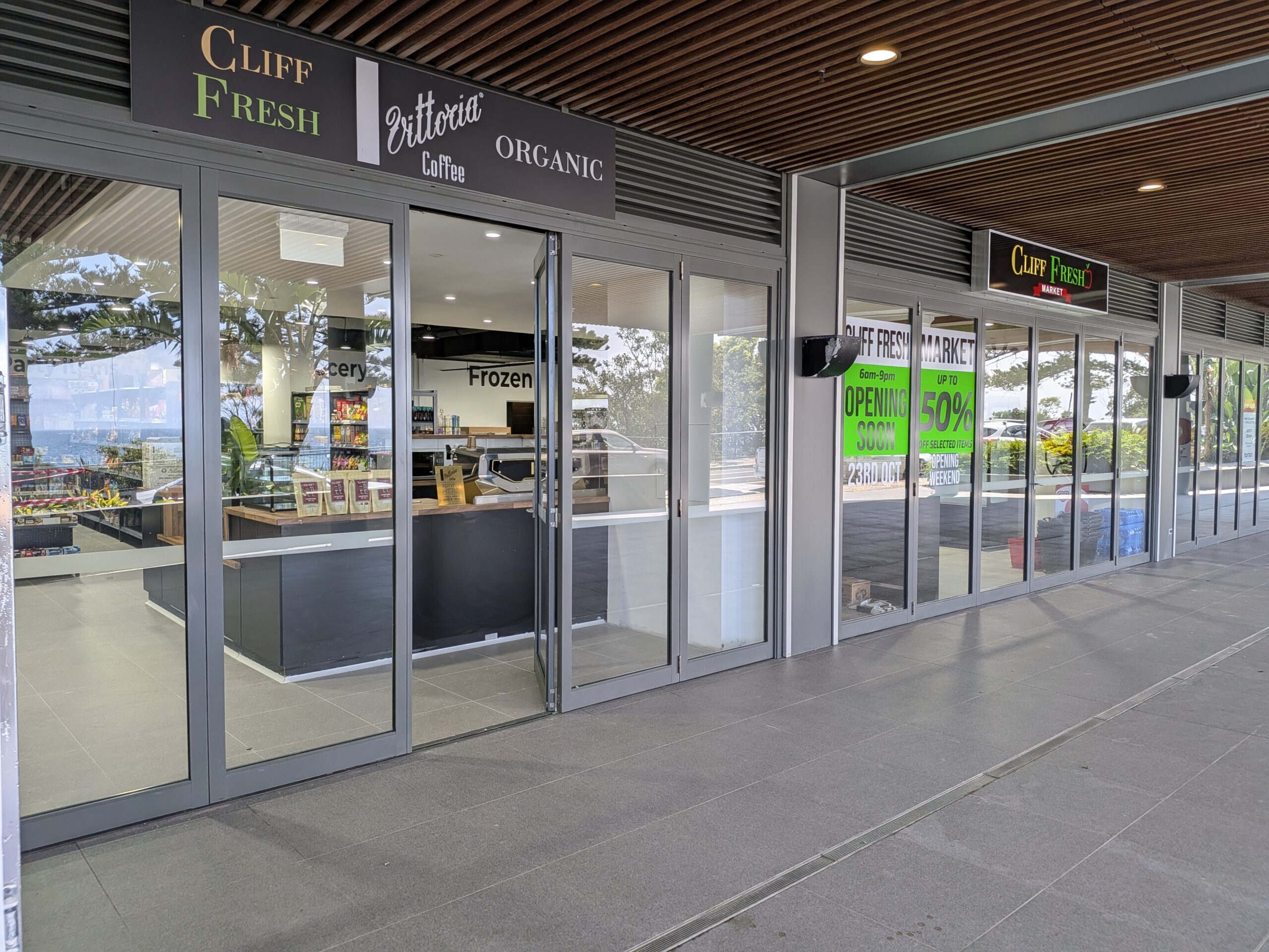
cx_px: 634
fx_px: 880
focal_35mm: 24
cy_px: 476
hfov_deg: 71.6
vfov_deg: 56.8
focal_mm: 4.53
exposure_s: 1/180
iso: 25
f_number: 1.7
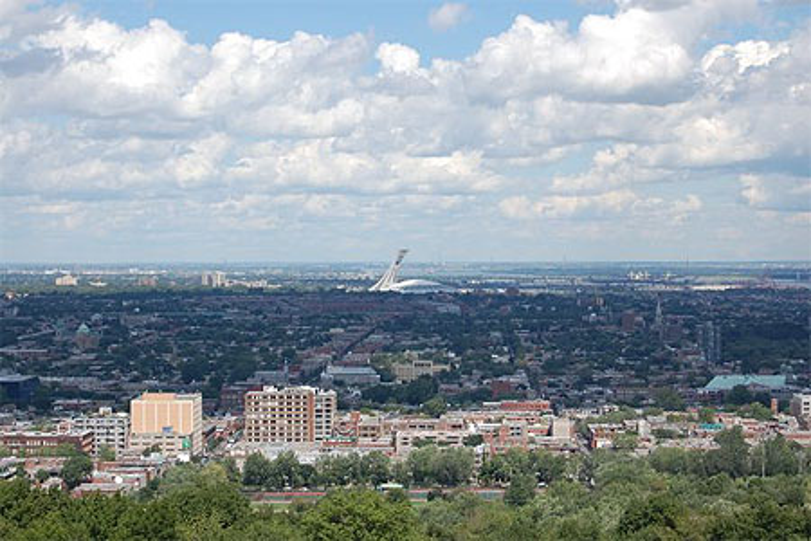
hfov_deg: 24.6
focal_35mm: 82
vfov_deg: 16.6
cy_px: 270
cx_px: 406
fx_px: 1858
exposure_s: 1/400
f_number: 10
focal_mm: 55
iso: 200
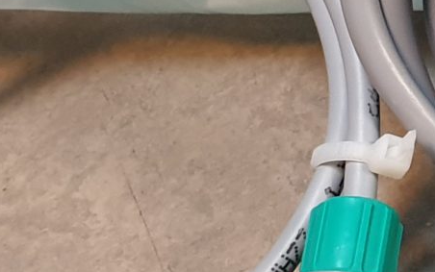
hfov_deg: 12.3
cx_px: 780
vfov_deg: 8.3
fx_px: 1850
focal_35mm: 156
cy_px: -41
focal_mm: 4.3
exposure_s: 1/50
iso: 320
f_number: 2.4
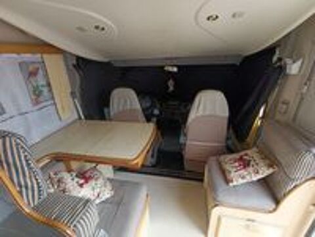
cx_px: 158
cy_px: 118
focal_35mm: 16
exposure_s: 1/50
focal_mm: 1.65
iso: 160
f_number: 2.2
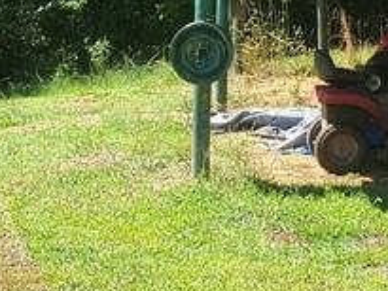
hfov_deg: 15.0
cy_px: -2
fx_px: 1458
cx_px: 343
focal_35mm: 130
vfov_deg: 11.3
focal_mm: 5.4
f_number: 1.8
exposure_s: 1/726
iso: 40
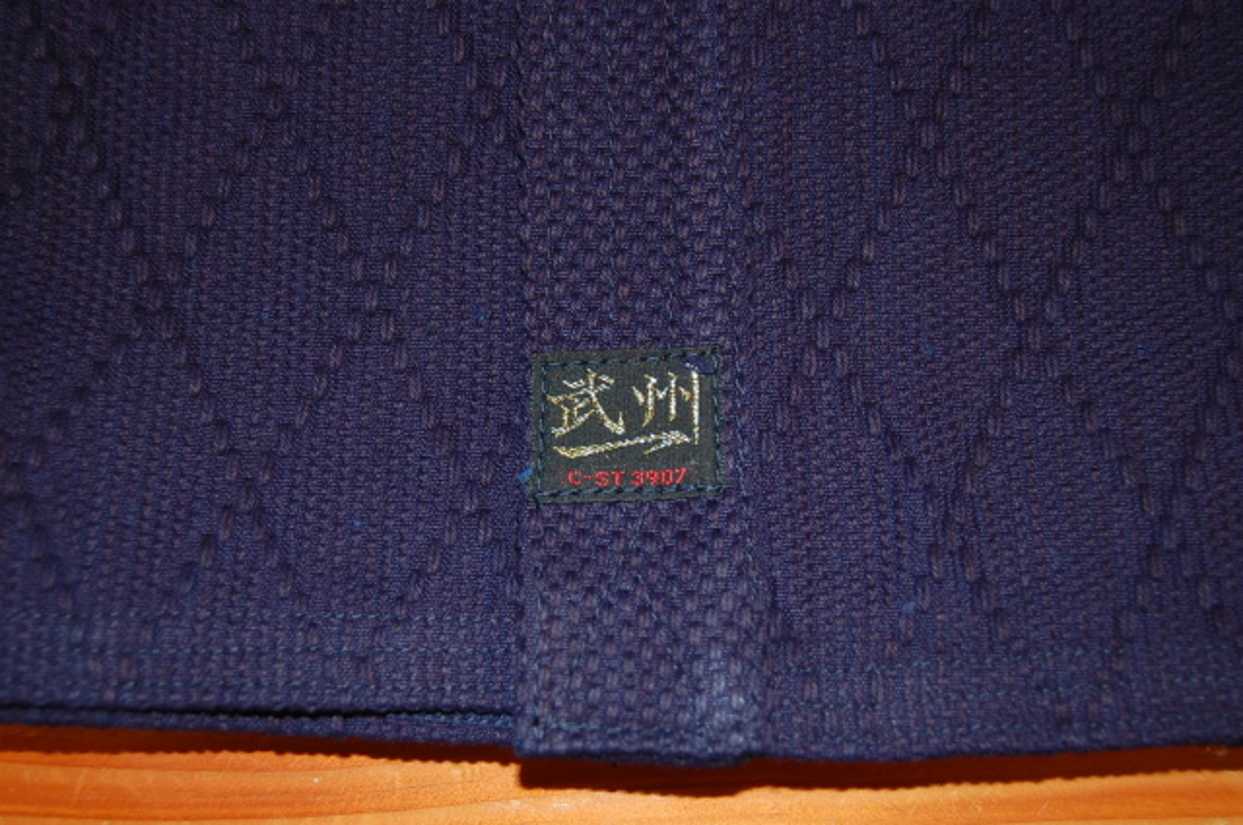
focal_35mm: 39
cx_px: 622
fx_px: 1345
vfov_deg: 34.1
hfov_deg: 49.6
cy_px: 412
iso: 400
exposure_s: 1/60
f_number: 4.2
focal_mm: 26
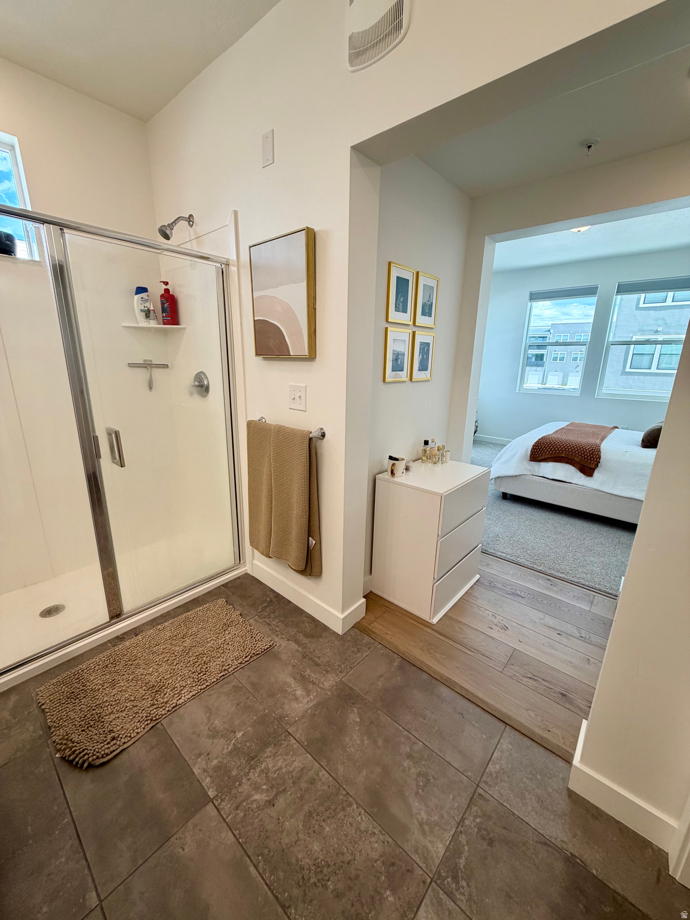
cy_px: 460
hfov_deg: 85.7
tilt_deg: -15.9
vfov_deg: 102.1
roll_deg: -0.7
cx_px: 345
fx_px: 372
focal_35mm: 14
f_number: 2.2
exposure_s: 1/120
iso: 80
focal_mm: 2.22
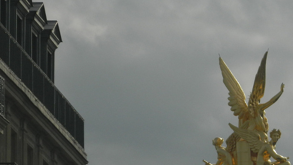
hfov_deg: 3.6
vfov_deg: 2.0
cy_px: 133
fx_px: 4615
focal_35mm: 594
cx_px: 251
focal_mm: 50
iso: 80
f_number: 15.8
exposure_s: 1/200
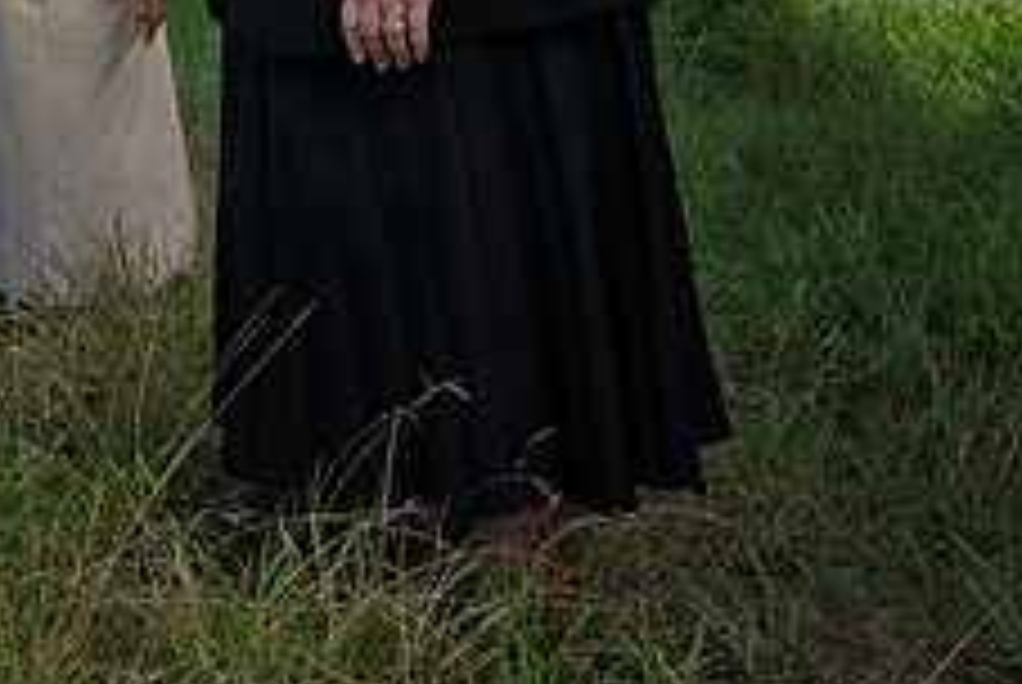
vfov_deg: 17.7
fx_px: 2075
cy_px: -165
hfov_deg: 25.6
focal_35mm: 73
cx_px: -113
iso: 200
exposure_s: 1/500
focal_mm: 28
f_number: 8
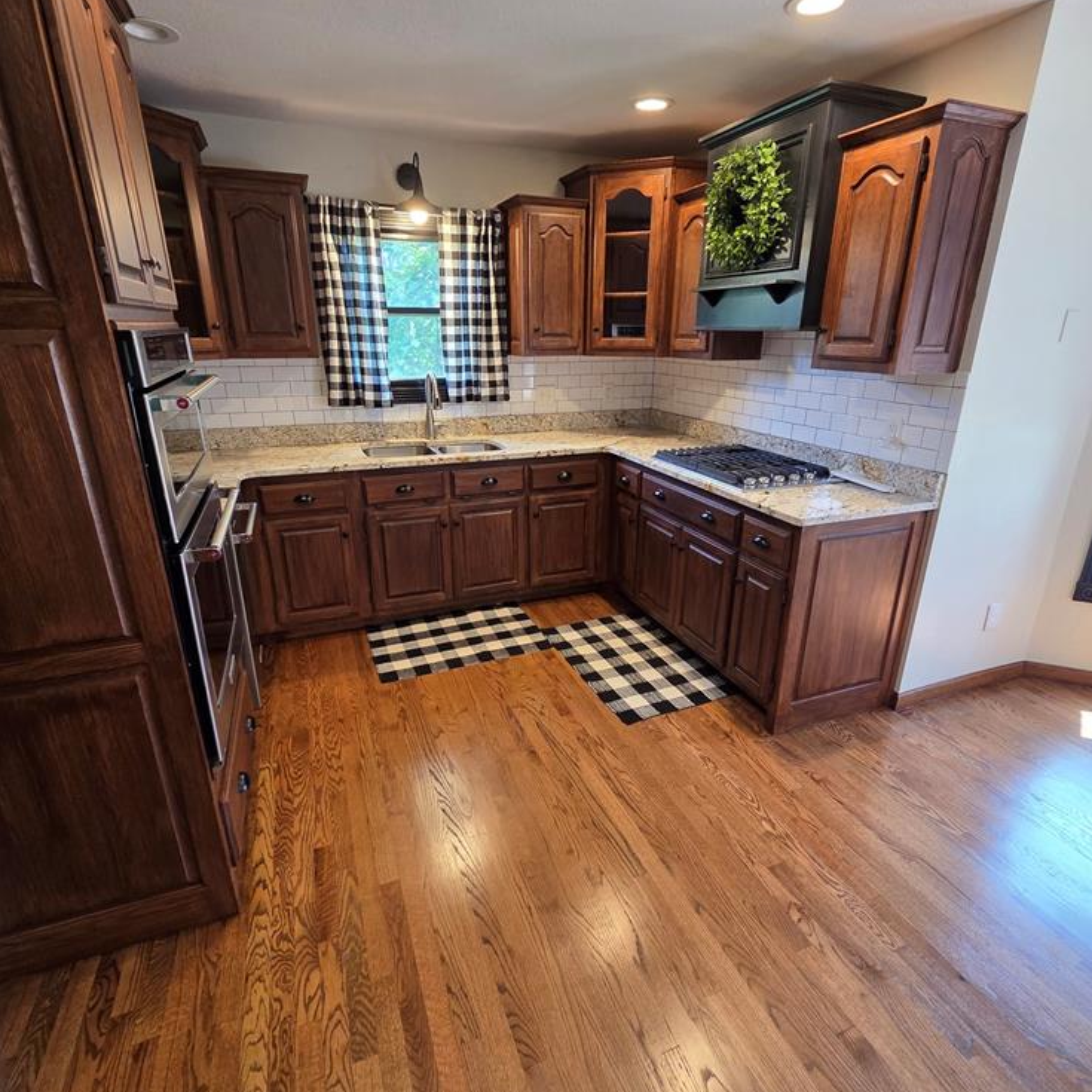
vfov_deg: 87.4
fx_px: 571
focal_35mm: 16
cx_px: 545
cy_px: 556
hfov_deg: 87.4
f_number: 2.2
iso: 200
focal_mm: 2.2
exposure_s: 1/60
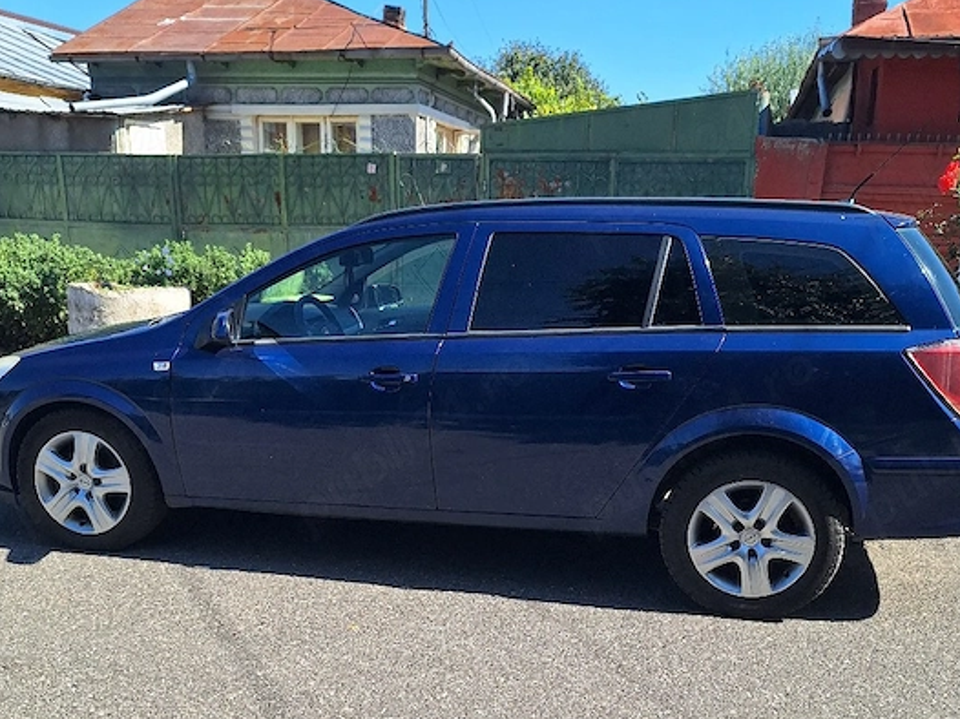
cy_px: 484
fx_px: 970
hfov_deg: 52.6
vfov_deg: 40.1
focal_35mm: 35
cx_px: 485
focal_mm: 5.54
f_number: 1.8
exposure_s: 1/2000
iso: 40
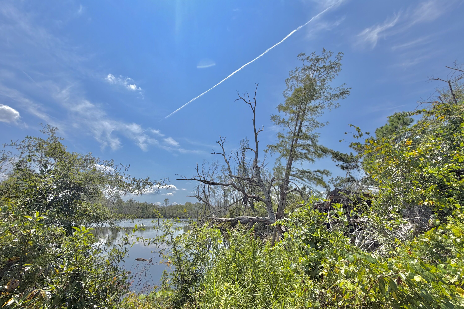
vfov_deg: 77.2
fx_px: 193
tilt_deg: +14.3
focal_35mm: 15
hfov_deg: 100.4
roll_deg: -1.1
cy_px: 166
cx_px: 226
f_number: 2.2
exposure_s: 1/1572
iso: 20
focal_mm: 2.22
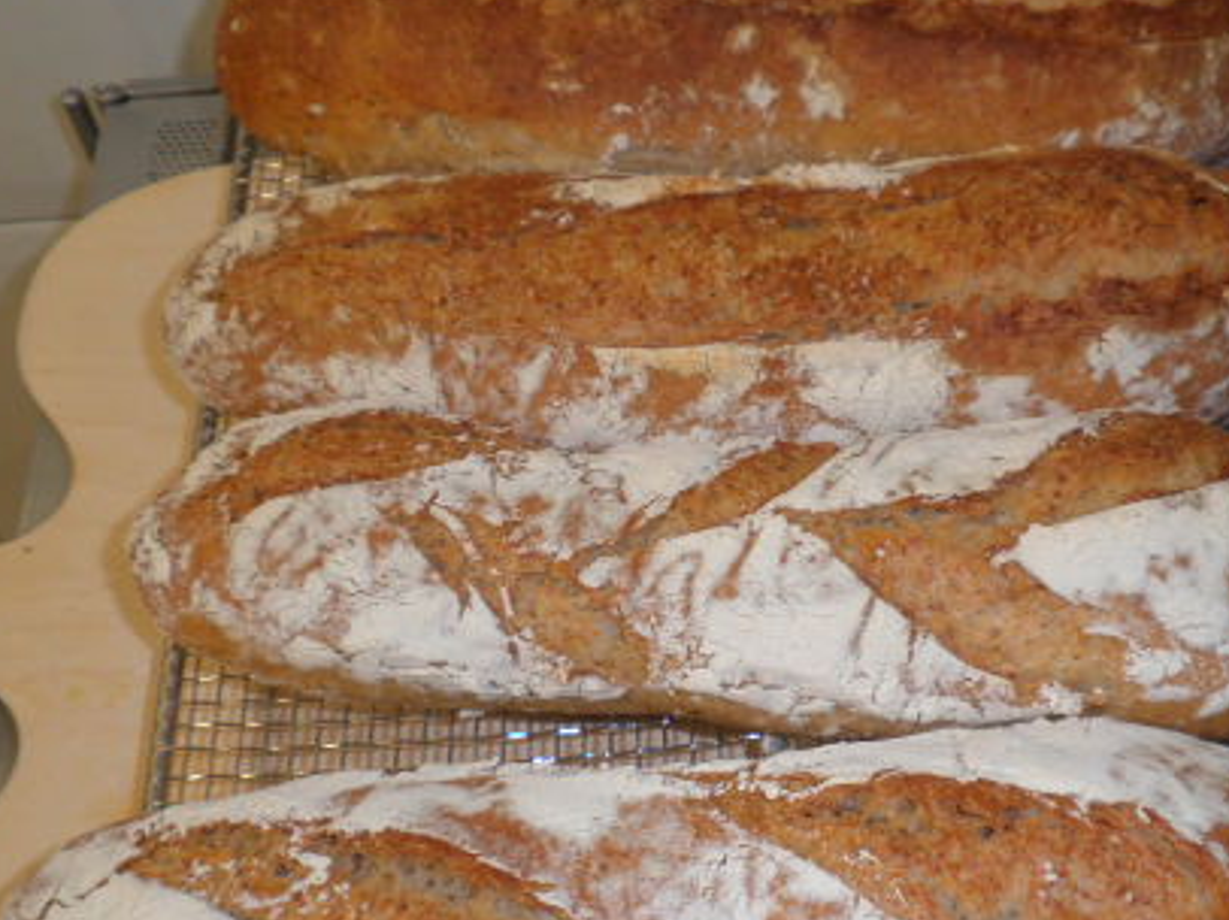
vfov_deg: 34.9
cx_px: 690
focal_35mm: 41
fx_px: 1455
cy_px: 587
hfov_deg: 45.7
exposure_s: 1/30
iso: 64
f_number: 2.6
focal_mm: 4.7
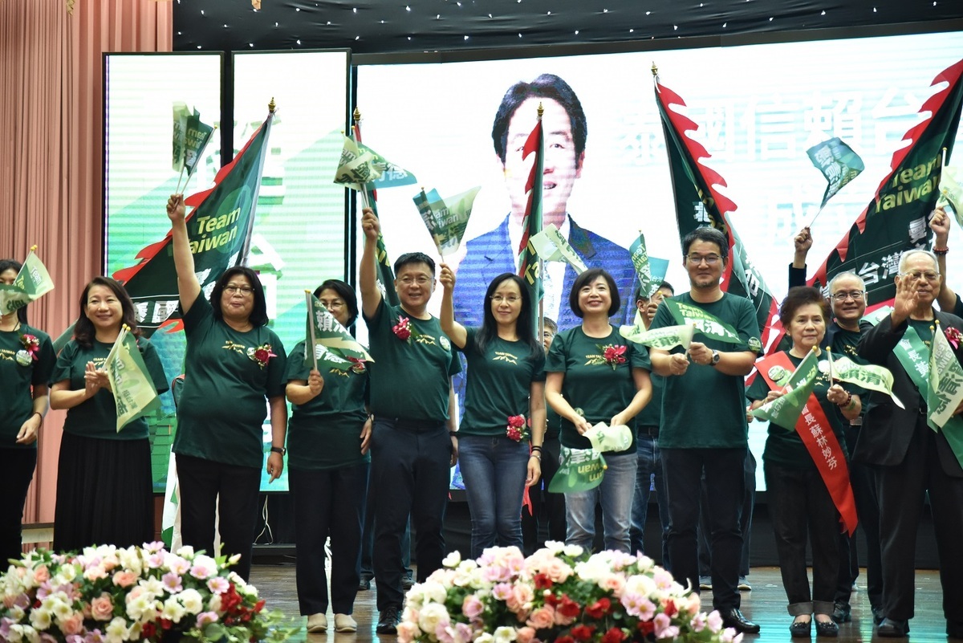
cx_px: 482
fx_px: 1873
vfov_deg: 19.5
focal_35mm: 70
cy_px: 322
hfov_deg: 28.8
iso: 4000
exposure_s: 1/400
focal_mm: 70
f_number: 3.5
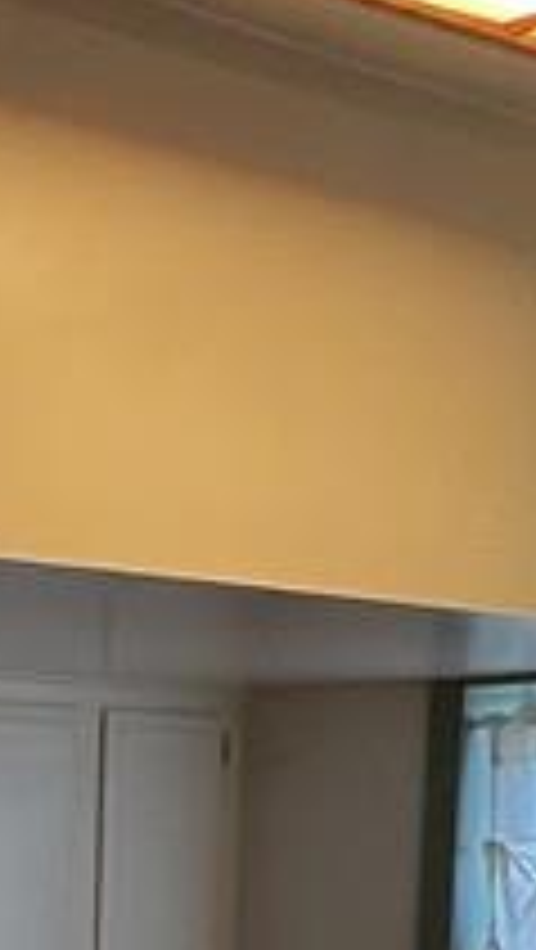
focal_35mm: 86
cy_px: 1135
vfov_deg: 22.8
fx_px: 2169
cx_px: -541
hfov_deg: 12.4
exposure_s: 1/120
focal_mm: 1.57
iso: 160
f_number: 1.8
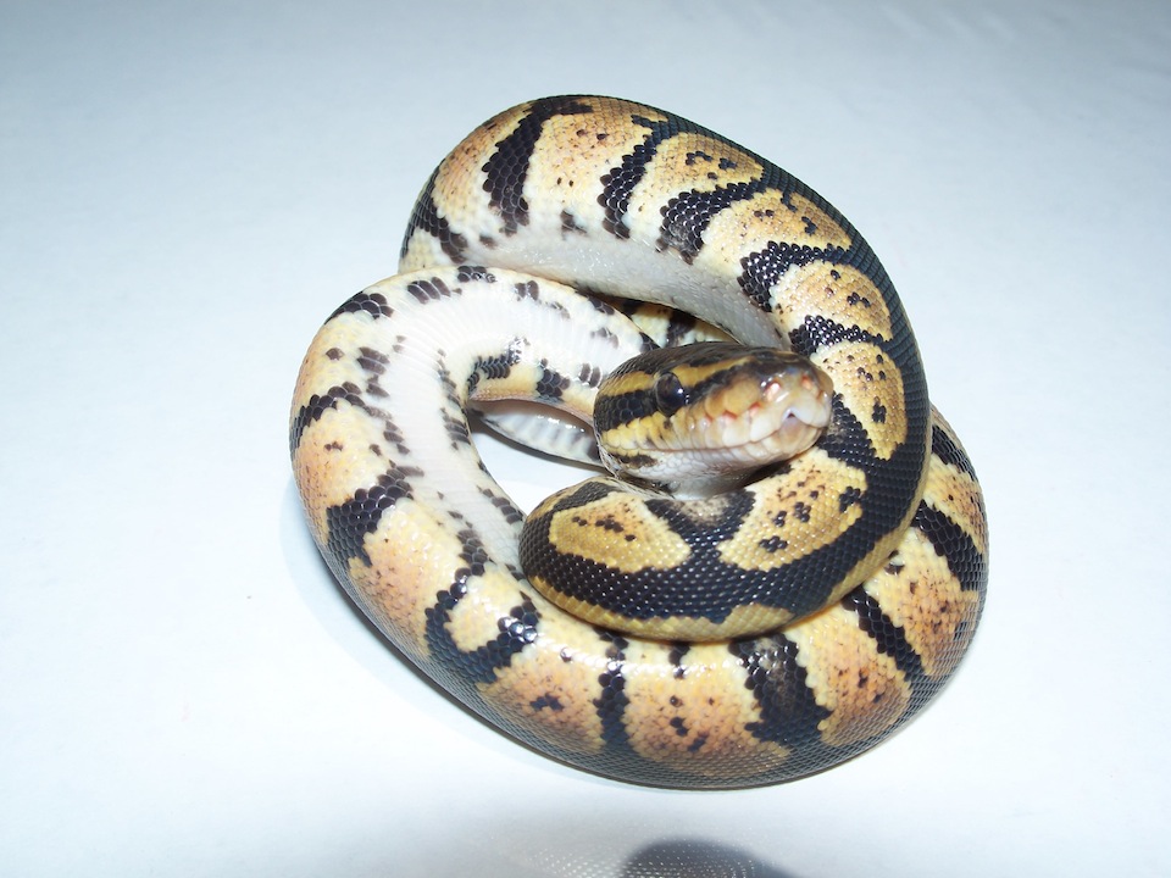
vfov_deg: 38.7
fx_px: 1252
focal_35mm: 37
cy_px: 439
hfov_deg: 50.1
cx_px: 586
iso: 64
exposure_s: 1/1600
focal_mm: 7.8
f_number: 5.6
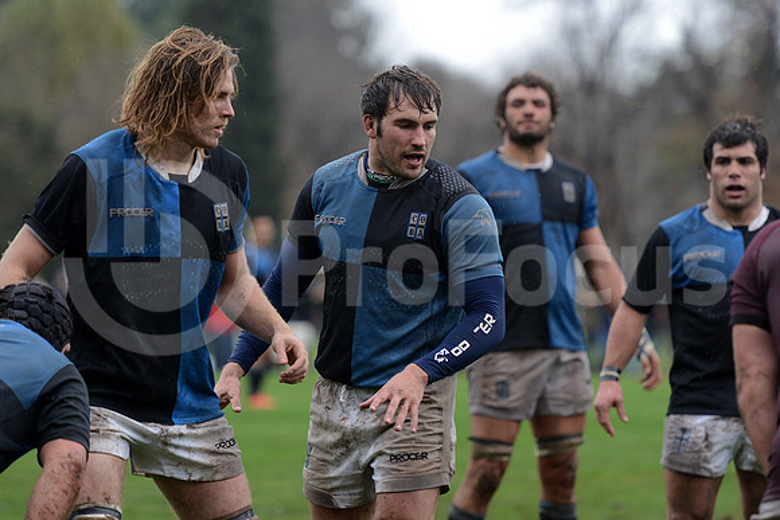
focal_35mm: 220
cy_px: 260
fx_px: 4768
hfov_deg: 9.4
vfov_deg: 6.2
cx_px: 390
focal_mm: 220
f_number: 4
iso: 1250
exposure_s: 1/500
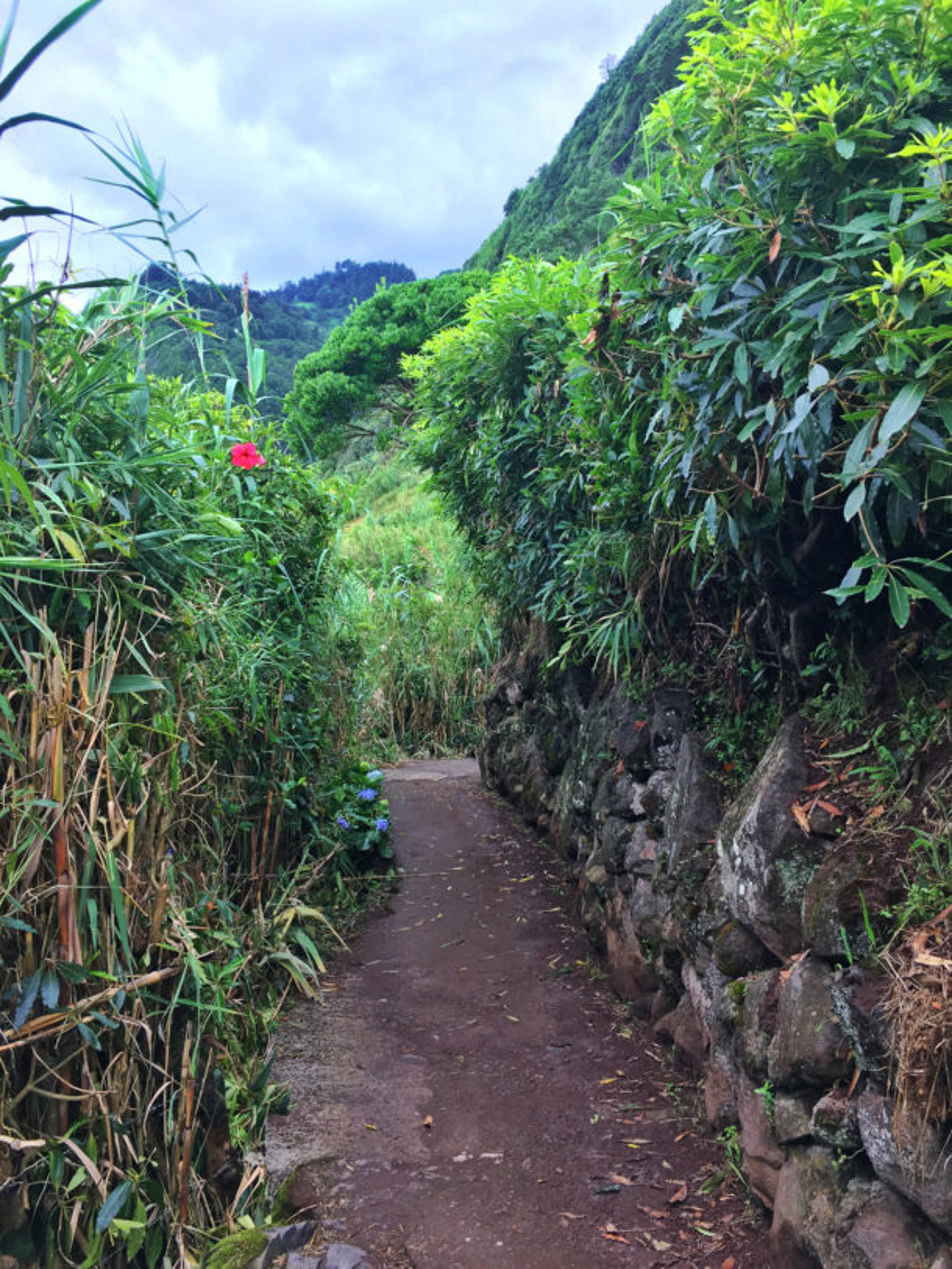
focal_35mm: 29
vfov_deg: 61.7
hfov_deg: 48.2
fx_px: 1063
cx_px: 476
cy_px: 634
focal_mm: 4.15
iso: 25
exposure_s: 1/104
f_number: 2.2
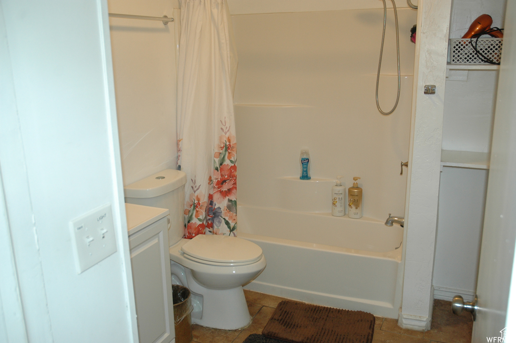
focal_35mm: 36
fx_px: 516
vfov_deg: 36.8
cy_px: 172
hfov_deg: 53.2
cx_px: 258
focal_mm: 24
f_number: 3.8
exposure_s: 1/80
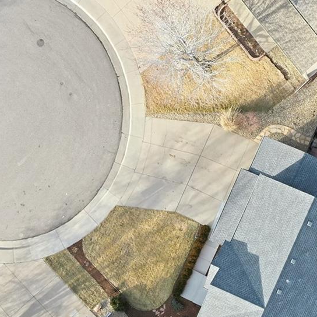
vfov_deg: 24.1
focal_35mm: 70
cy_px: 278
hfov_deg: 23.3
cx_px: 343
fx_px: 725
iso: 100
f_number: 4.5
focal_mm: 10.3
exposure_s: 1/160
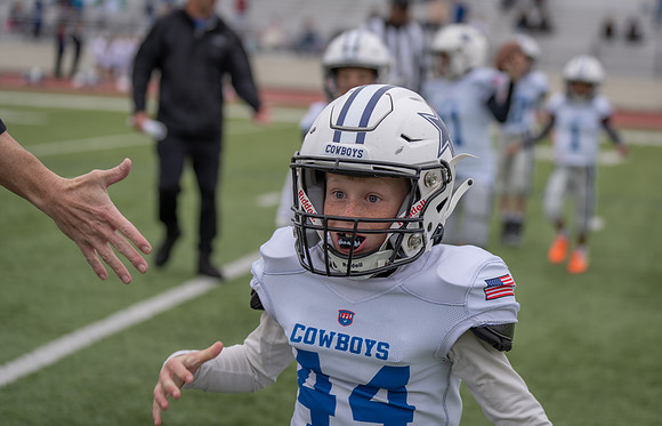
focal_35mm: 86
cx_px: 403
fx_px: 1567
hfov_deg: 23.8
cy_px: 157
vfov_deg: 15.5
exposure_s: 1/1250
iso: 200
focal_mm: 70
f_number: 2.8
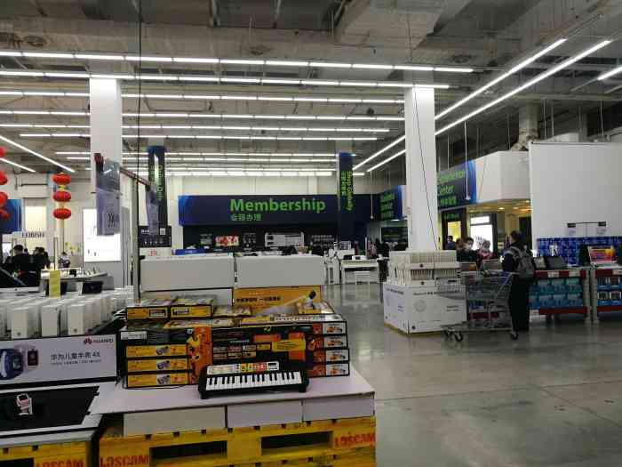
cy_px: 234
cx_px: 311
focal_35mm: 27
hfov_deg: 65.3
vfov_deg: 51.4
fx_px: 485
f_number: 2.2
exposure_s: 1/50
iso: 100
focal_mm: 4.5
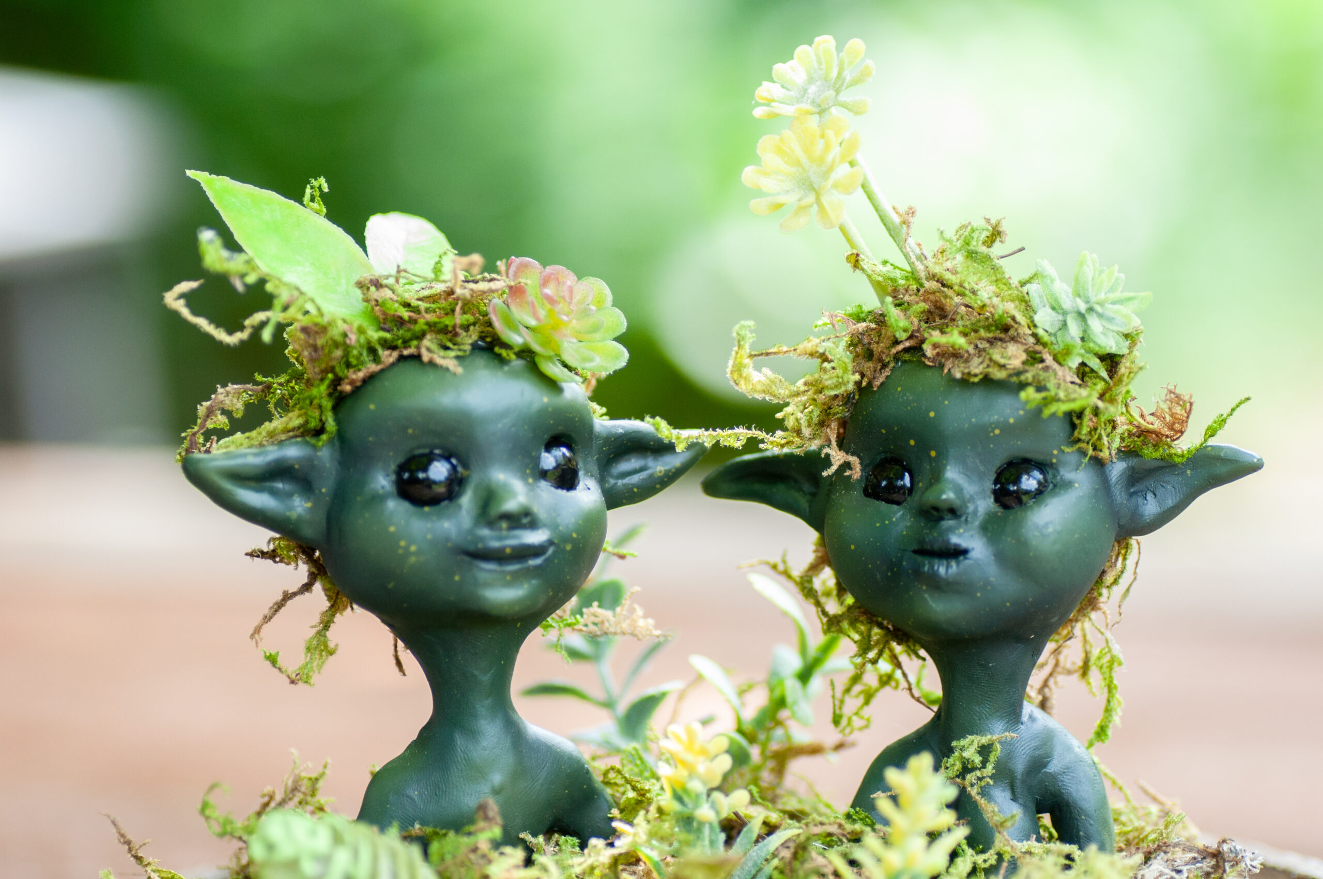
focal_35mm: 135
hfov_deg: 15.2
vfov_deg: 10.1
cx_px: 662
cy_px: 440
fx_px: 4955
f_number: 3.5
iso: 640
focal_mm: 90
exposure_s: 1/640
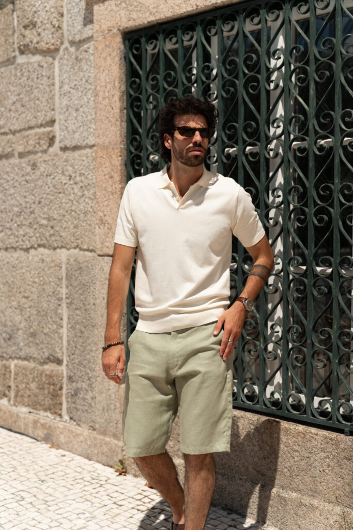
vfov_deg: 38.9
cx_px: 176
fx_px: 750
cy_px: 265
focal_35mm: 51
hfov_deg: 26.5
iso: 200
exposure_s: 1/250
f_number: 2.8
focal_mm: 51
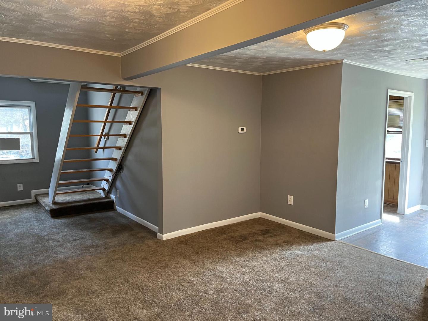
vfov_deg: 53.1
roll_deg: +0.9
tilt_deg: -5.0
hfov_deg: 67.3
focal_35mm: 26
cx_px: 214
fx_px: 321
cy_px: 160
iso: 100
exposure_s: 1/60
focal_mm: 5.1
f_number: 1.6
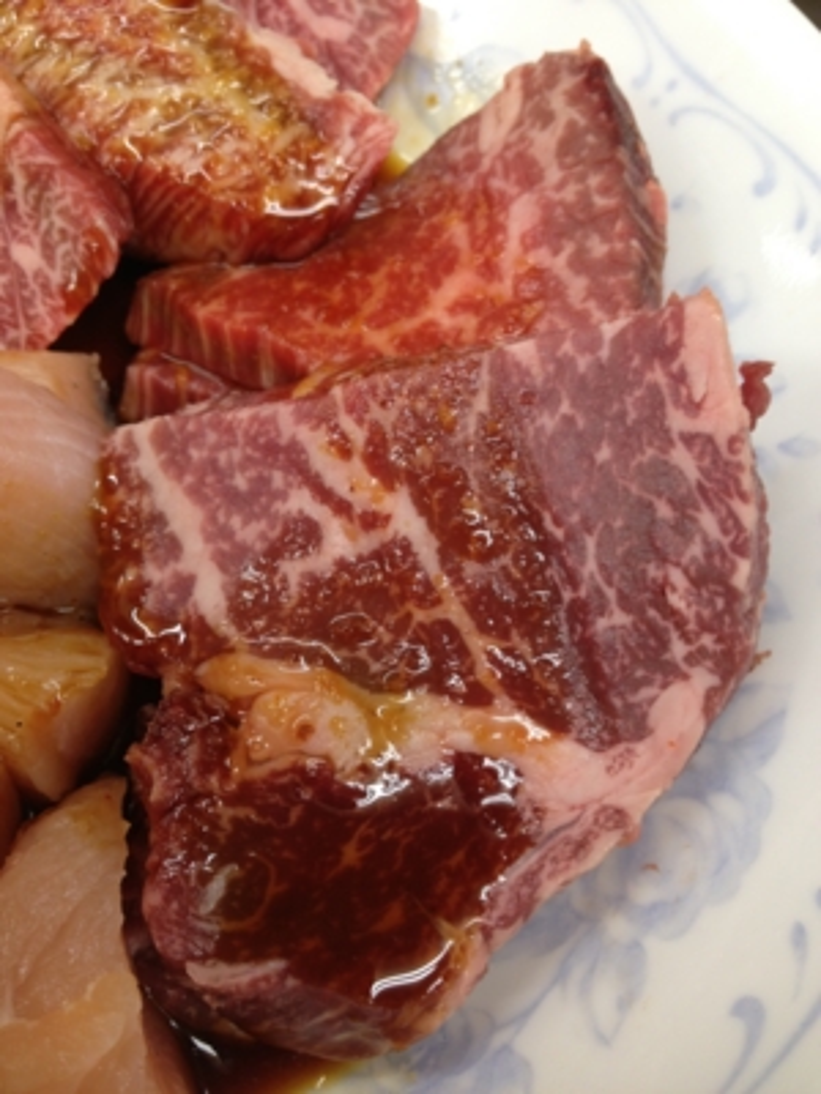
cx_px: 410
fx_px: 1107
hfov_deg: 40.7
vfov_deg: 52.6
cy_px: 547
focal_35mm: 35
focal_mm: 4.28
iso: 64
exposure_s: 1/30
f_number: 2.4
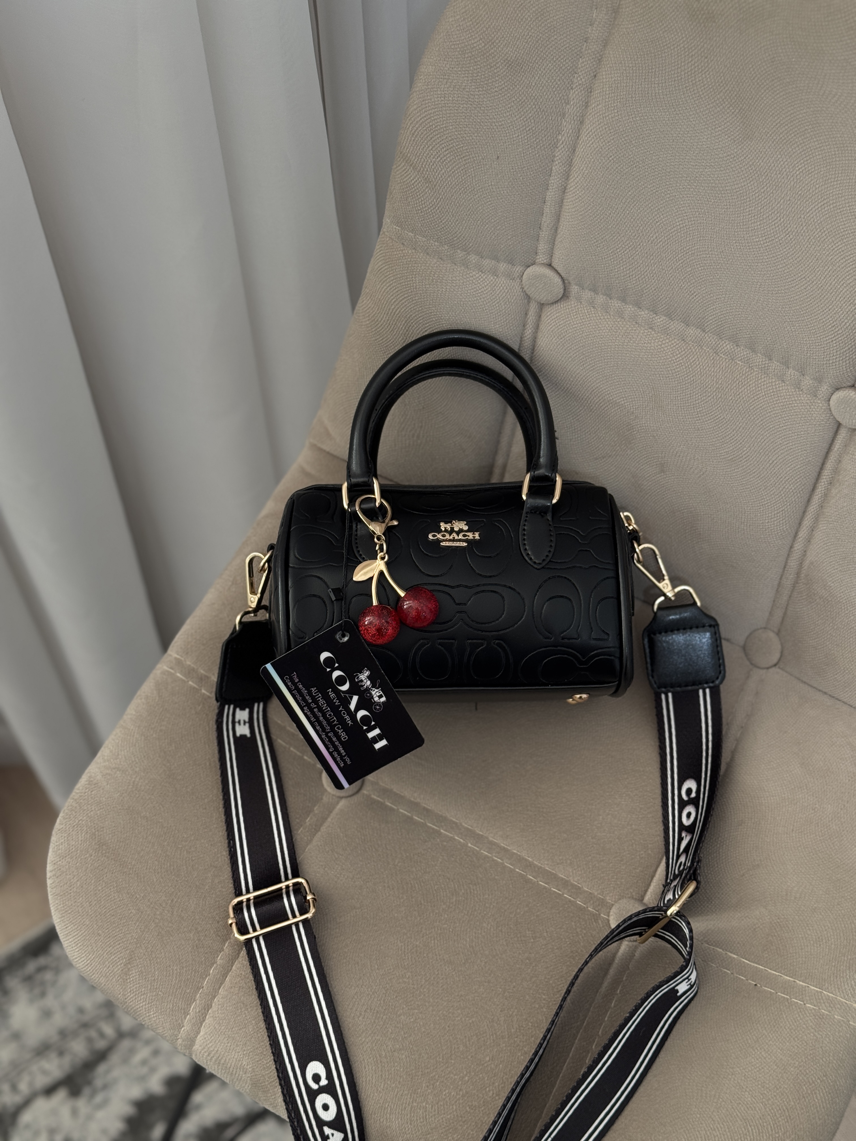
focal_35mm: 48
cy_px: 570
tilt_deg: -59.3
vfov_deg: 39.7
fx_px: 1583
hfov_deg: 30.3
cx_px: 428
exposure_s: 1/94
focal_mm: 6.76
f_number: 1.78
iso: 100
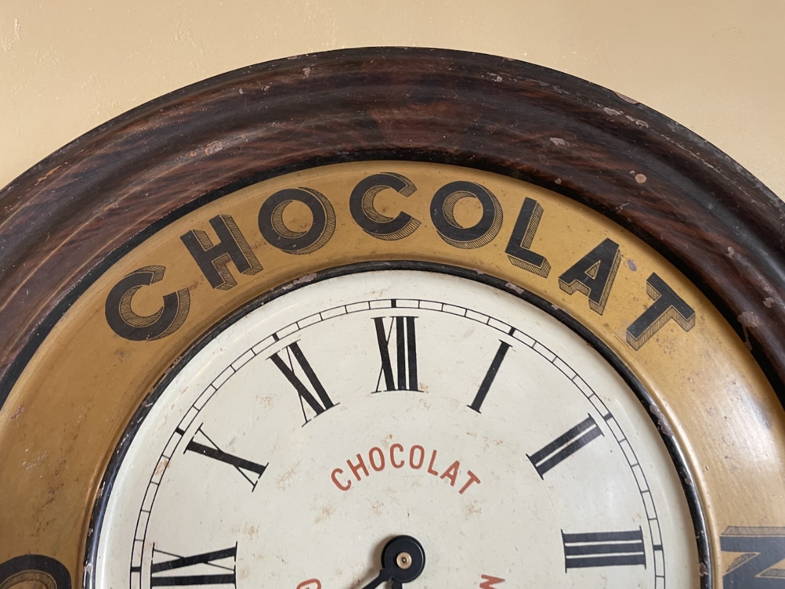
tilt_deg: +13.2
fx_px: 590
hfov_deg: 67.3
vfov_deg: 53.1
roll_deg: +3.6
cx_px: 392
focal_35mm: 26
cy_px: 294
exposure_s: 1/50
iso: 125
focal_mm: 4.2
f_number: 1.6
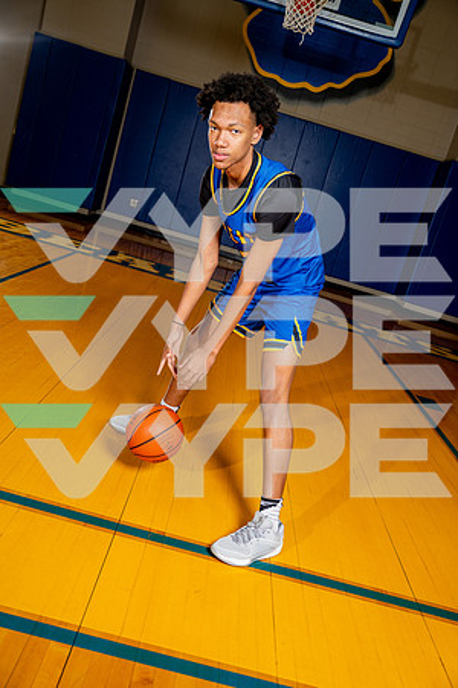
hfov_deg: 42.3
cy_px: 344
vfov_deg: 60.3
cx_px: 229
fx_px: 592
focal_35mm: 31
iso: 160
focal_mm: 31
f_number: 4
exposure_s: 1/250
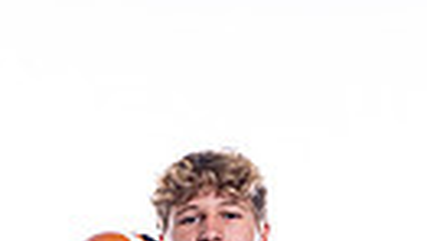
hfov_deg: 6.0
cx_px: 166
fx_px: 4080
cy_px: 661
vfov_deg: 3.3
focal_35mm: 360
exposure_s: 1/250
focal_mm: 100
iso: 400
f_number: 6.3
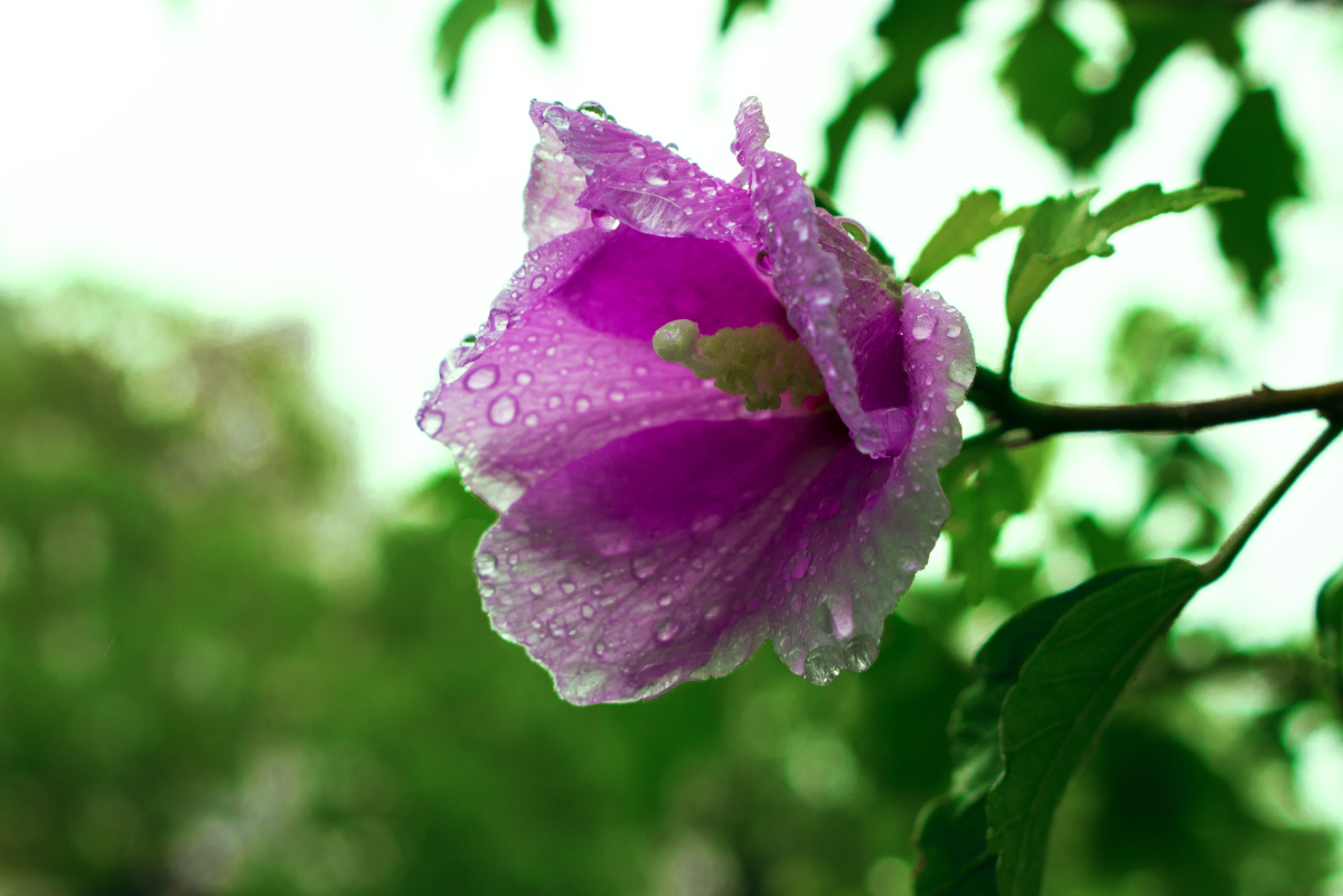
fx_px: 3077
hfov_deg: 24.6
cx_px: 672
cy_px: 448
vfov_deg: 16.6
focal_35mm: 82
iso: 400
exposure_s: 1/125
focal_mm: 55
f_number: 9
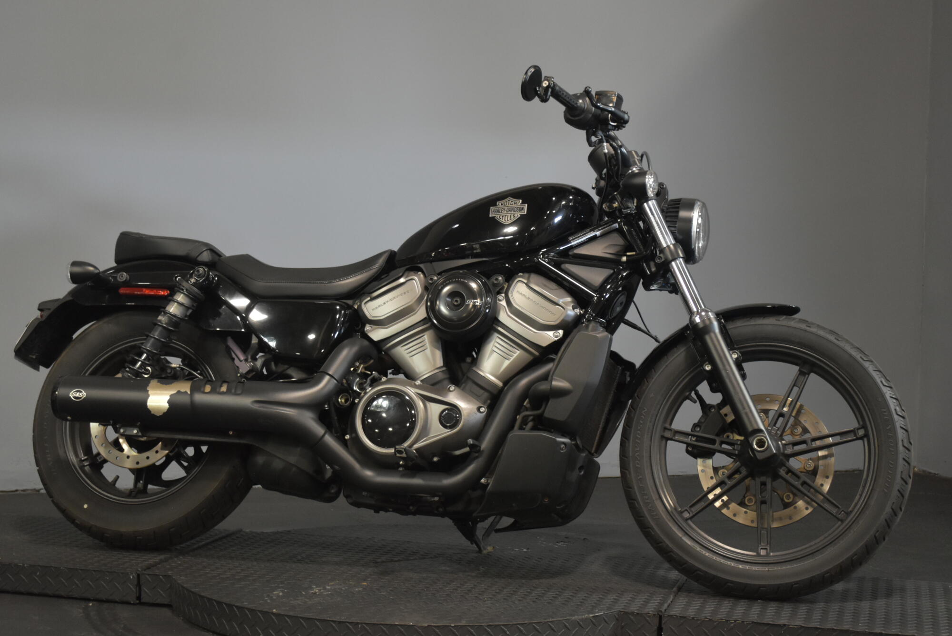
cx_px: 476
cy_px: 318
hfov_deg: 33.4
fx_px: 1587
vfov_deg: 22.6
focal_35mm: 60
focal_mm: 40
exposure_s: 1/30
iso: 1600
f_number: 5.3
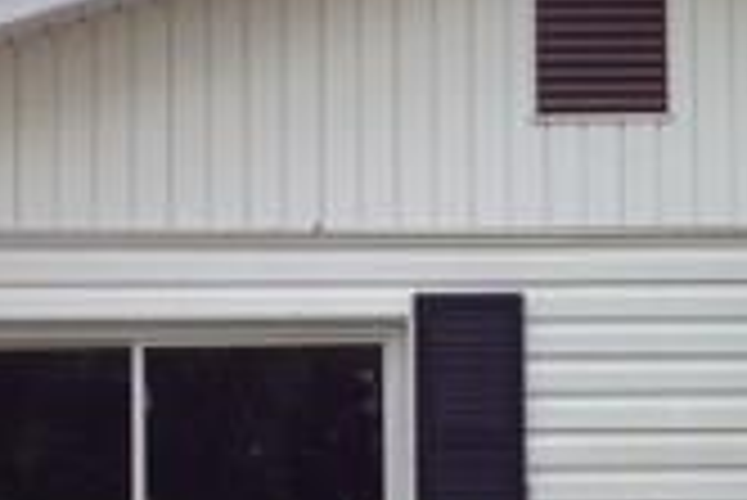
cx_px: 482
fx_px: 2907
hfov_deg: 14.6
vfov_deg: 9.8
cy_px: 491
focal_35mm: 140
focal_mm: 4.28
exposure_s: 1/191
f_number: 2.4
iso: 50
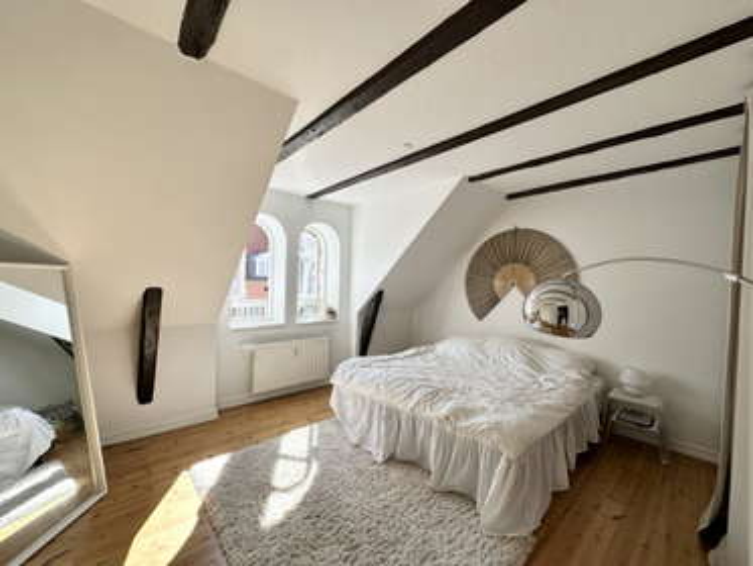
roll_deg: -2.5
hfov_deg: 102.0
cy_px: 283
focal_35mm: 14
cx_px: 376
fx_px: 305
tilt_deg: -1.6
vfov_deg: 85.7
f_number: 2.2
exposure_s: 1/243
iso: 40
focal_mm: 2.22
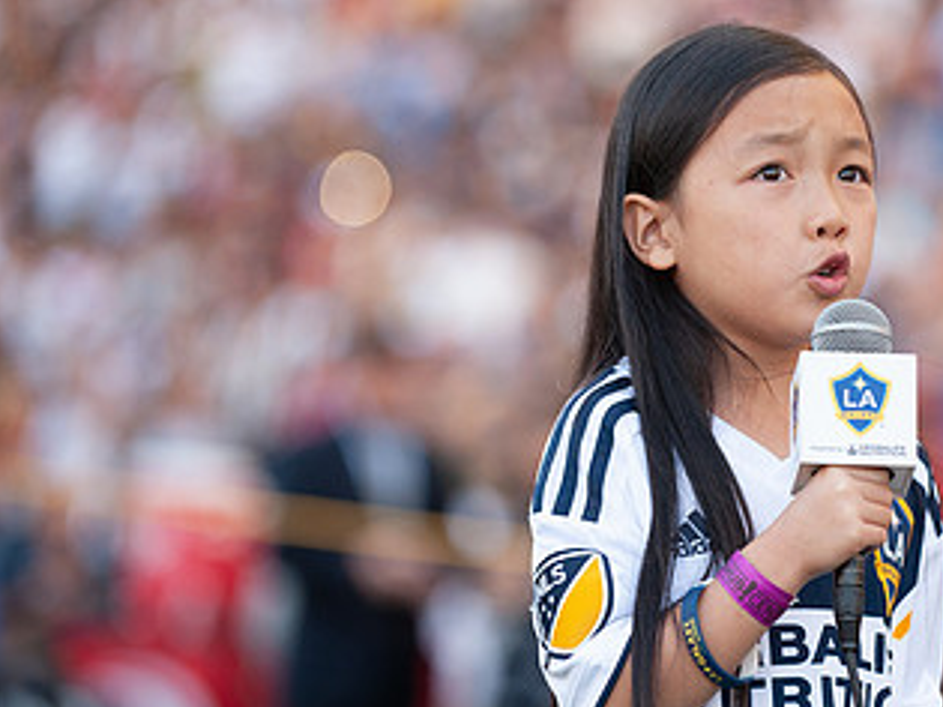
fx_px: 6753
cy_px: 359
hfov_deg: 8.0
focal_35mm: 248
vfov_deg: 6.0
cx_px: 766
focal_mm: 140
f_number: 2.8
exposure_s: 1/1250
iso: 800
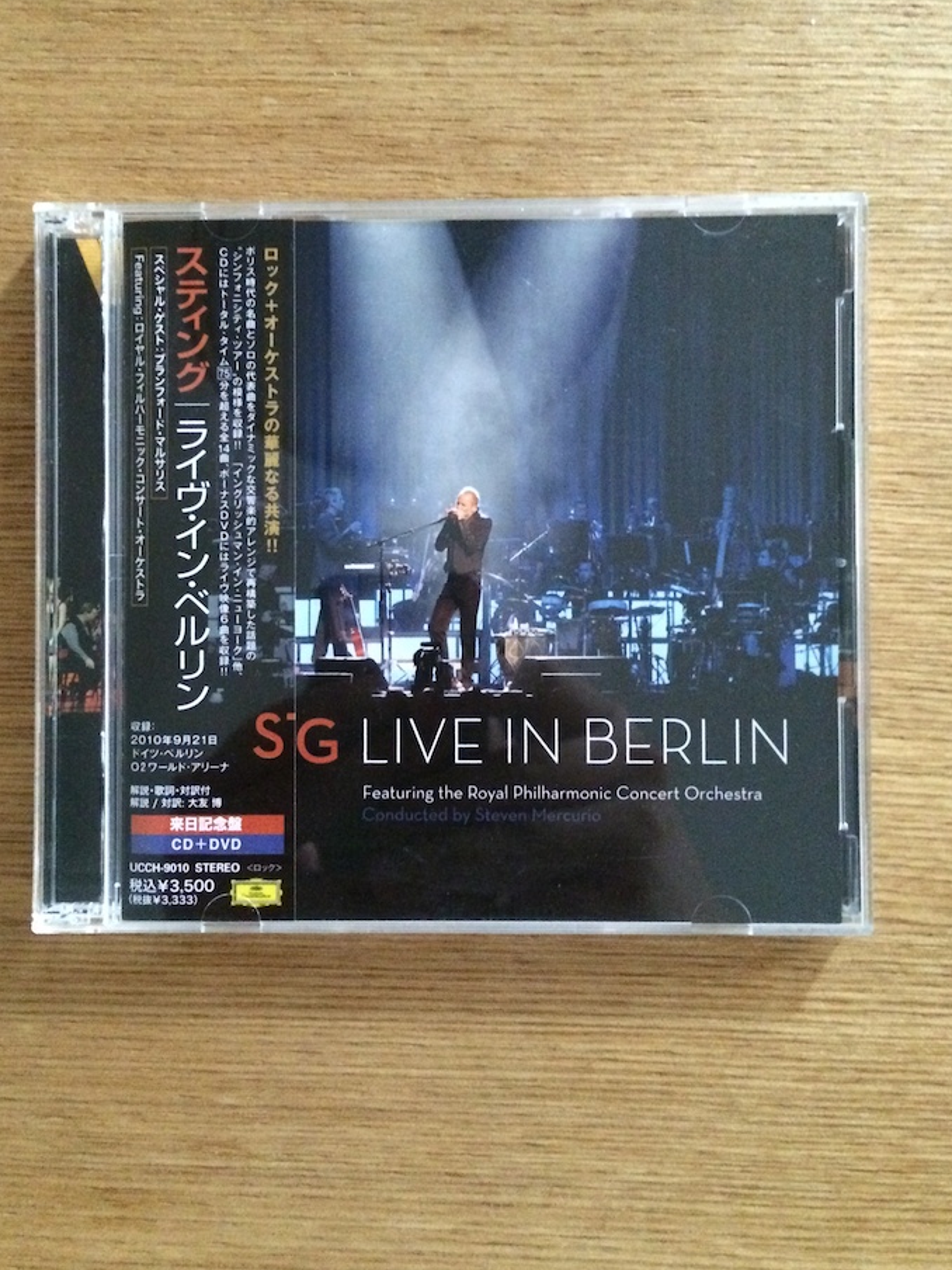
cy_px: 577
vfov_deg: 53.9
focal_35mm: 34
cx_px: 438
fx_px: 1247
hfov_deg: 41.8
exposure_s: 1/15
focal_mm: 4.12
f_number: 2.2
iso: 800
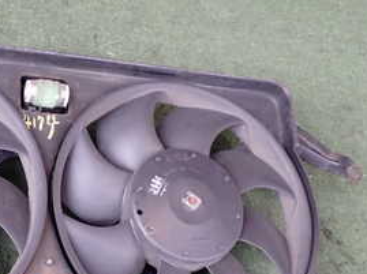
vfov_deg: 21.7
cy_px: 209
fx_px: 709
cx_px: 52
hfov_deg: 28.1
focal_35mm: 67
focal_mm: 5.4
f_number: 2.3
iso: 200
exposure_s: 1/40
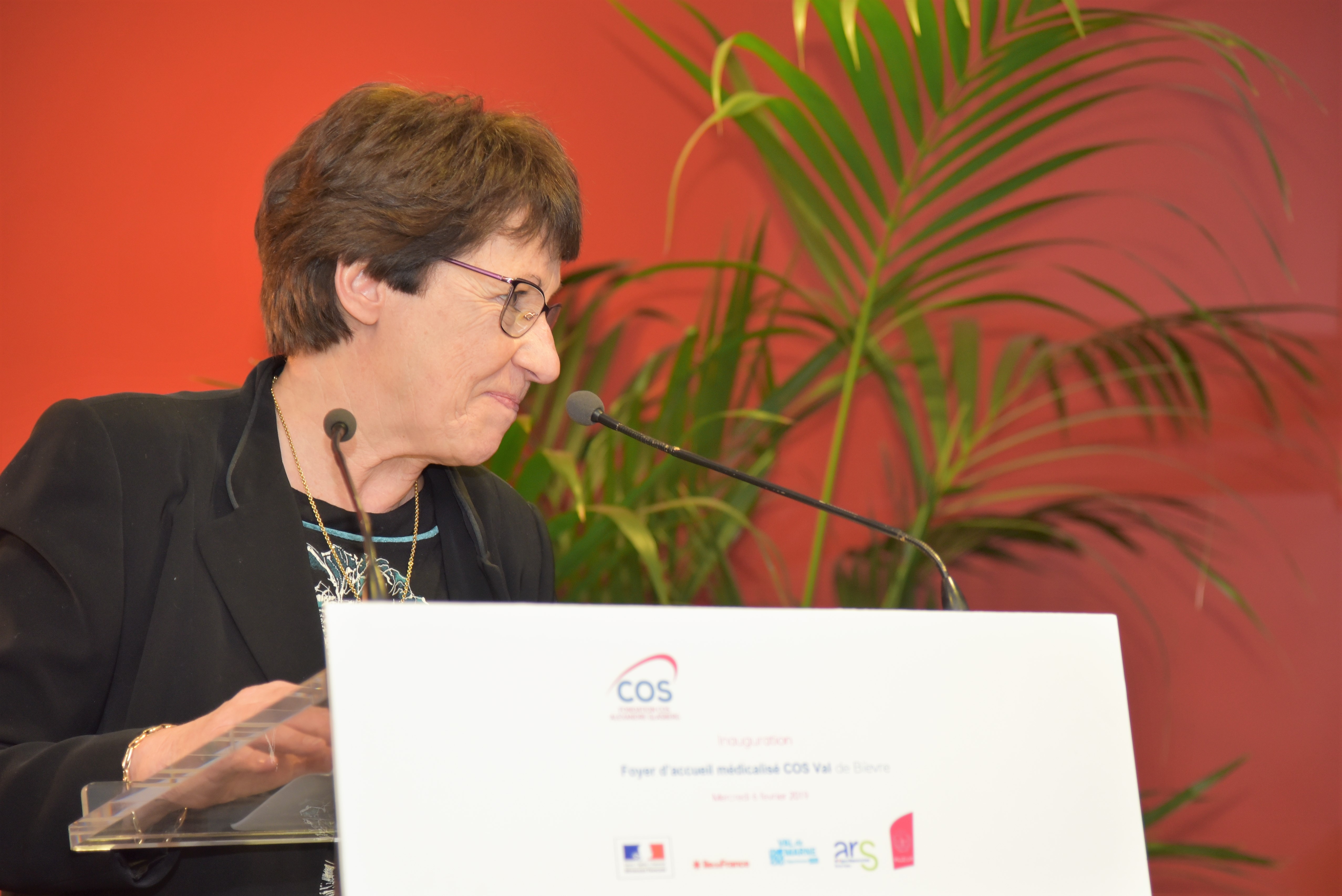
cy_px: 448
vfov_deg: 13.1
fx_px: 3915
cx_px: 671
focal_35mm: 105
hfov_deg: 19.4
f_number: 4
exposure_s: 1/60
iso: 900
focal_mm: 105
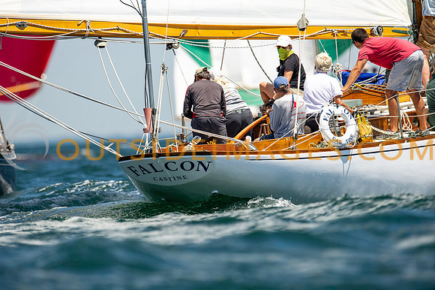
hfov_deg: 3.4
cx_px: 218
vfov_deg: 2.3
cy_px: 145
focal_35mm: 600
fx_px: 7246
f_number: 5.6
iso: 400
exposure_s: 1/2000
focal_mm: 600
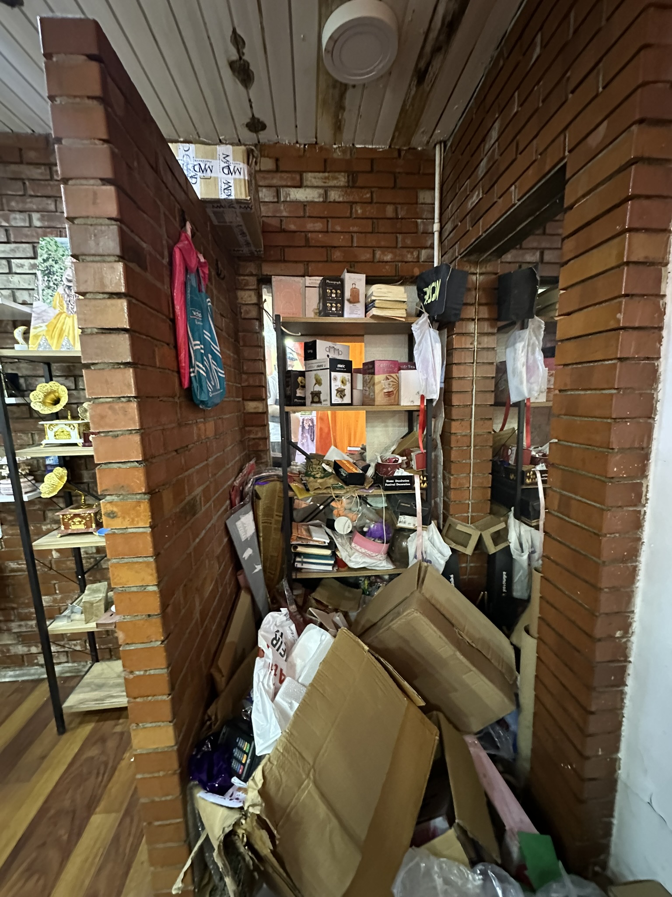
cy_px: 448
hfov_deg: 85.7
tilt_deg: -8.0
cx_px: 336
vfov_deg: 102.1
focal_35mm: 14
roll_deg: +0.5
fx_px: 362
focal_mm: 2.22
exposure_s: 1/34
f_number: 2.2
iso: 1000
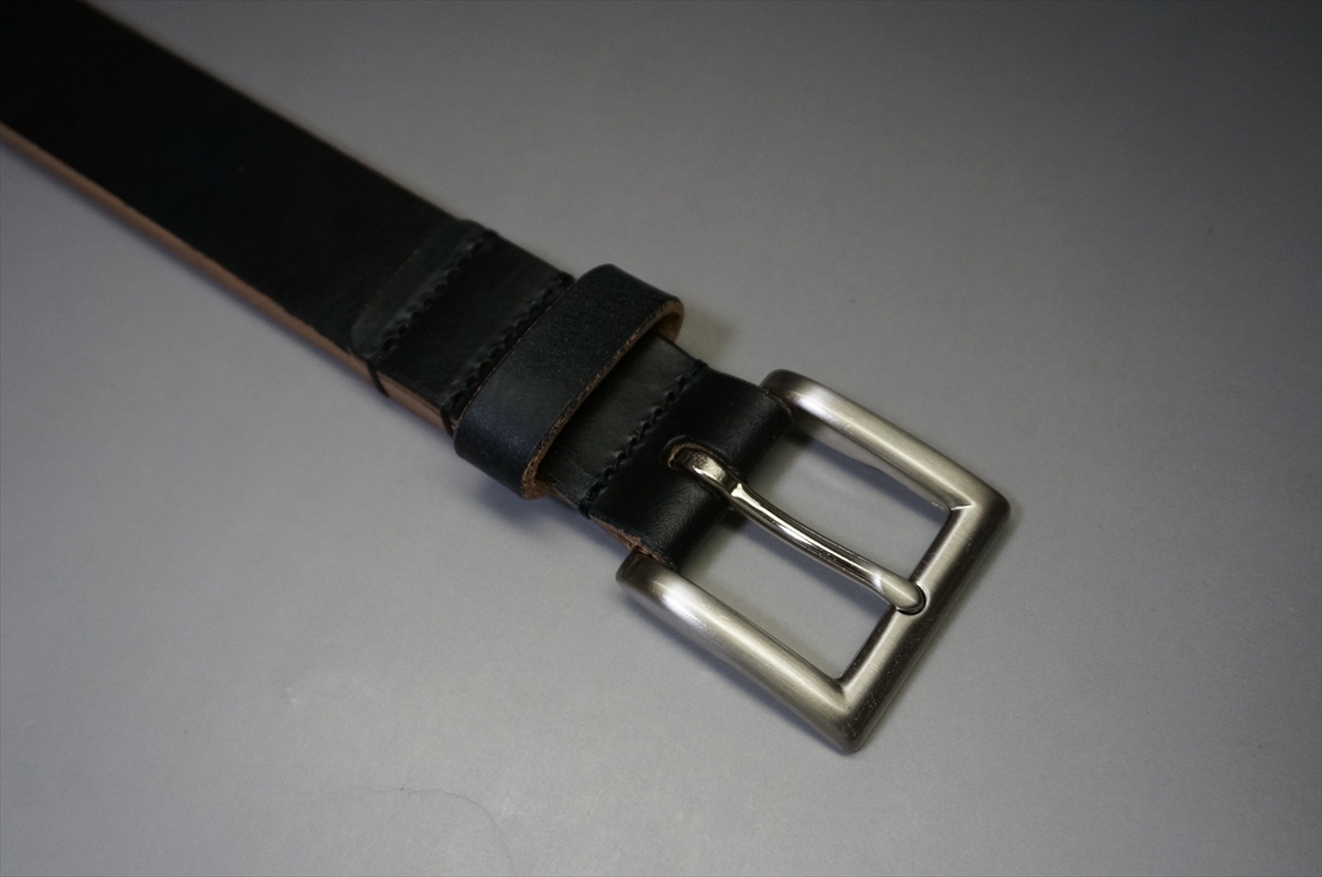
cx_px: 661
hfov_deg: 51.4
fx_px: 1375
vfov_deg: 35.4
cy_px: 438
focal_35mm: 38
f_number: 4.5
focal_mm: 25
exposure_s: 1/160
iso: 800
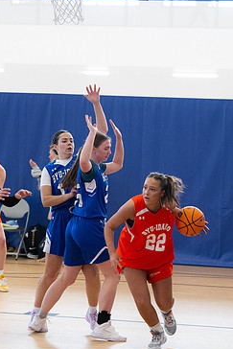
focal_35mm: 144
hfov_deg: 9.5
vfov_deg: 14.2
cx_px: 107
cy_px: 195
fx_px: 1397
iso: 3200
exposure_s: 1/500
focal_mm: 77
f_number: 3.5
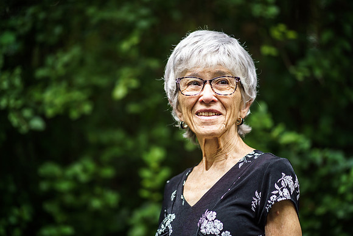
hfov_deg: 23.9
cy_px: 118
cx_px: 176
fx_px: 834
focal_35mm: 85
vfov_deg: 16.1
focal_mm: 85
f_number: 2
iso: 200
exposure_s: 1/800
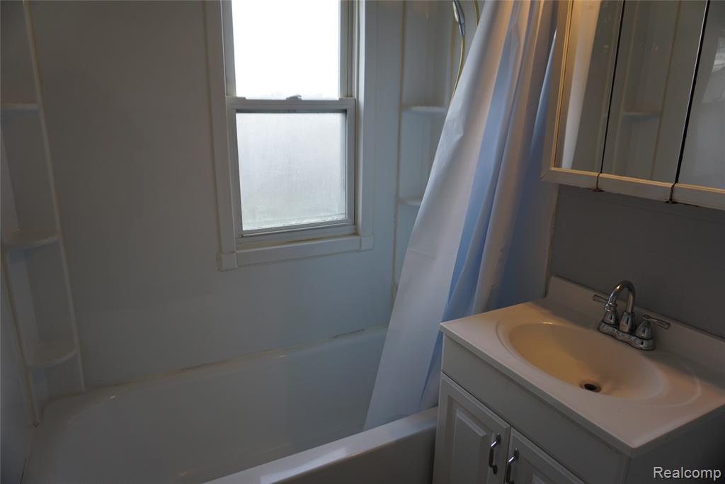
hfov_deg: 73.7
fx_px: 483
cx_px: 362
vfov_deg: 53.1
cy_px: 242
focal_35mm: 24
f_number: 4
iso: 100
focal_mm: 16
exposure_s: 1/60
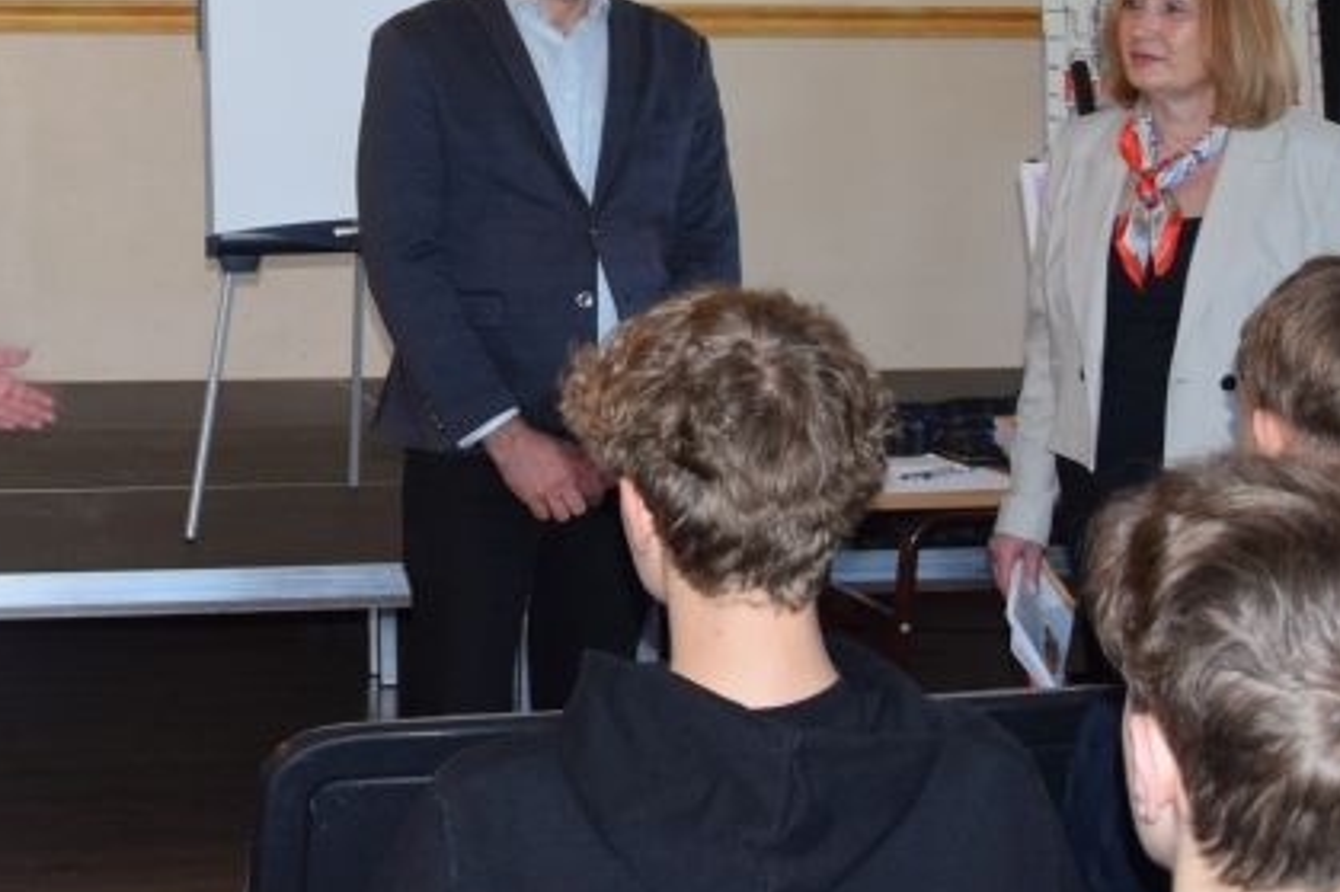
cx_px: 409
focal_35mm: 88
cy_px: -27
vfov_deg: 15.2
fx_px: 3274
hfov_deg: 23.0
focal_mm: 24
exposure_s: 1/80
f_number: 4.5
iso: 800
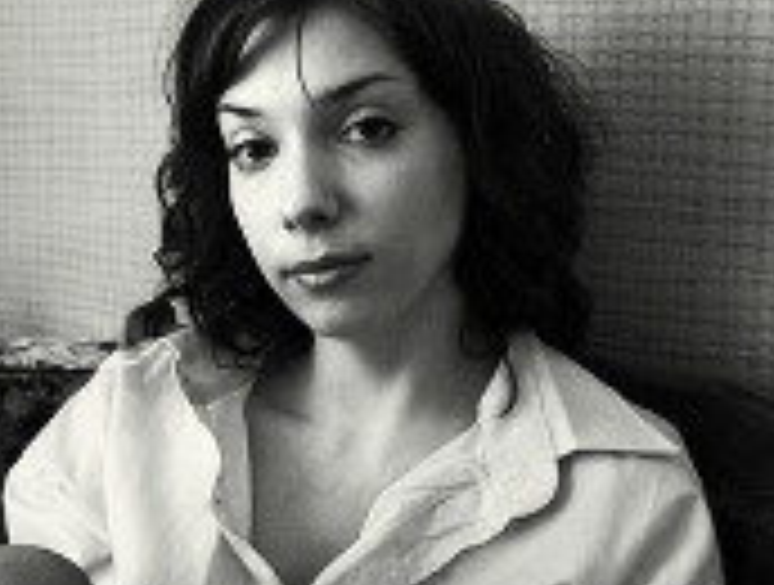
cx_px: 230
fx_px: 1547
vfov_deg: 21.2
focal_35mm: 69
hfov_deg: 27.8
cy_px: 452
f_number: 4
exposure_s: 1/15
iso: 200
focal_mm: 17
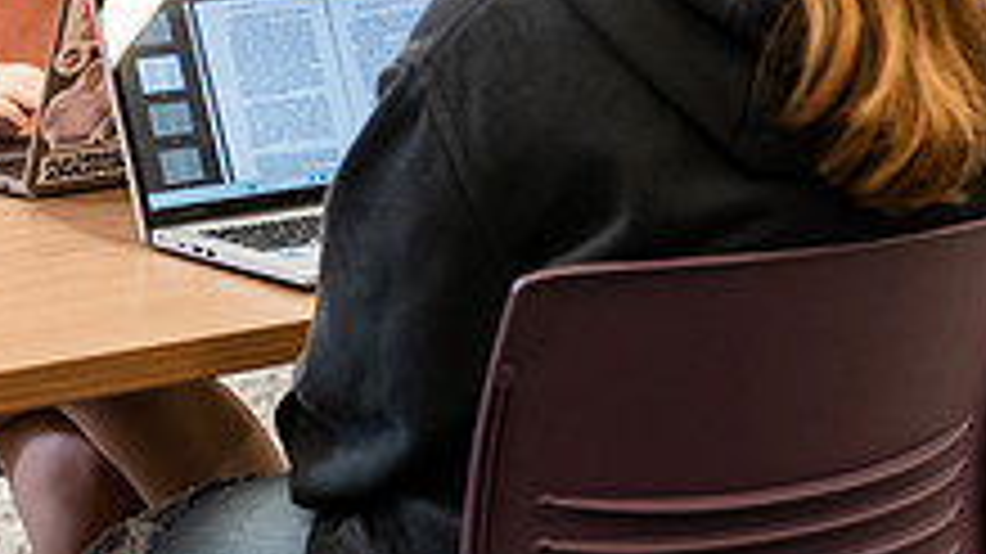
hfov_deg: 13.4
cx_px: 446
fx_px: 4208
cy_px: -164
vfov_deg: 7.4
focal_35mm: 161
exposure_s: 1/200
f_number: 3.2
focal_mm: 58
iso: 1000
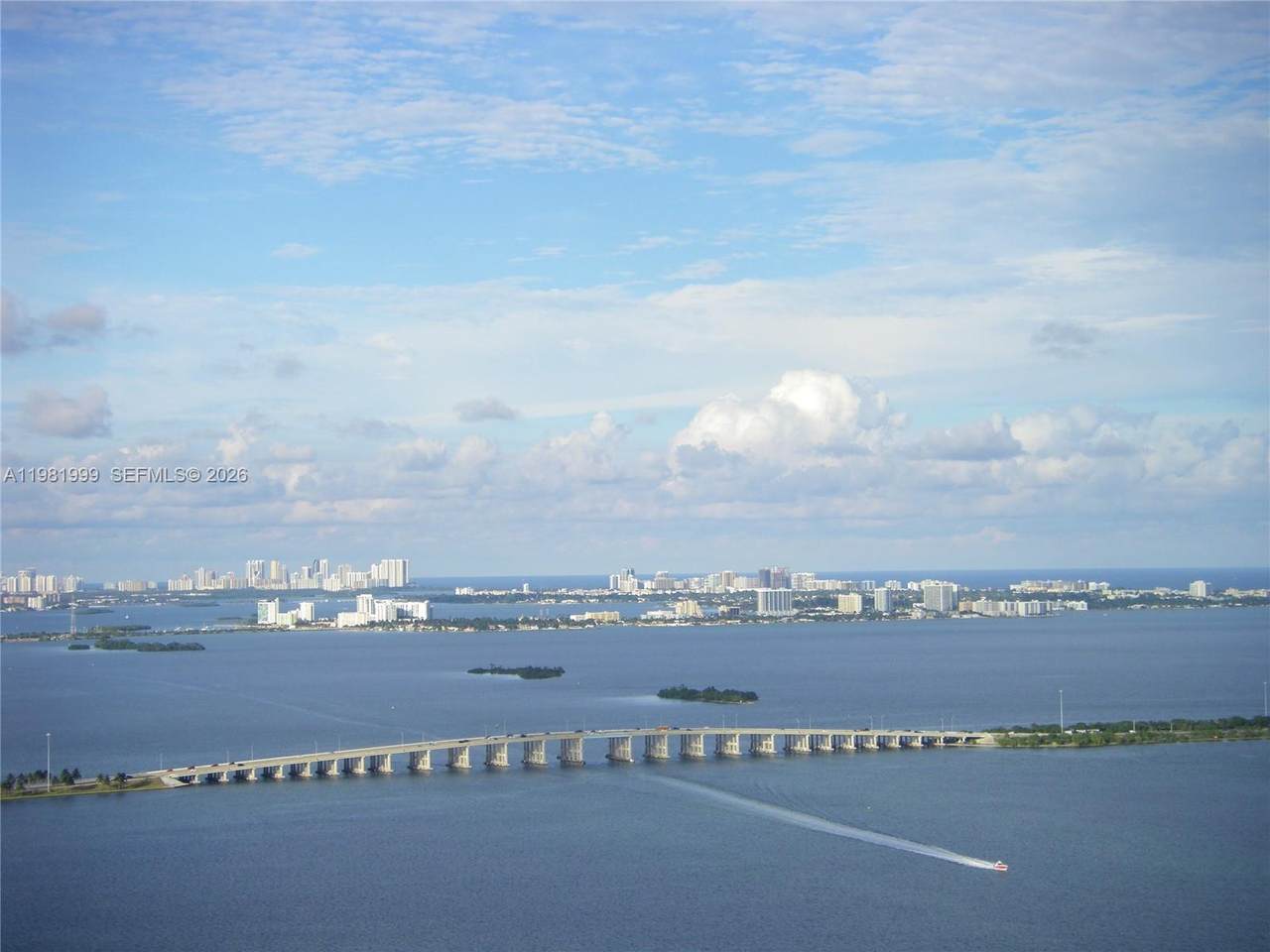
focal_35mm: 87
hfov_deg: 22.5
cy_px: 476
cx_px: 635
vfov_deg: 17.0
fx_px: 3192
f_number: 4
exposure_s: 1/400
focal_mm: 14.4
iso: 64
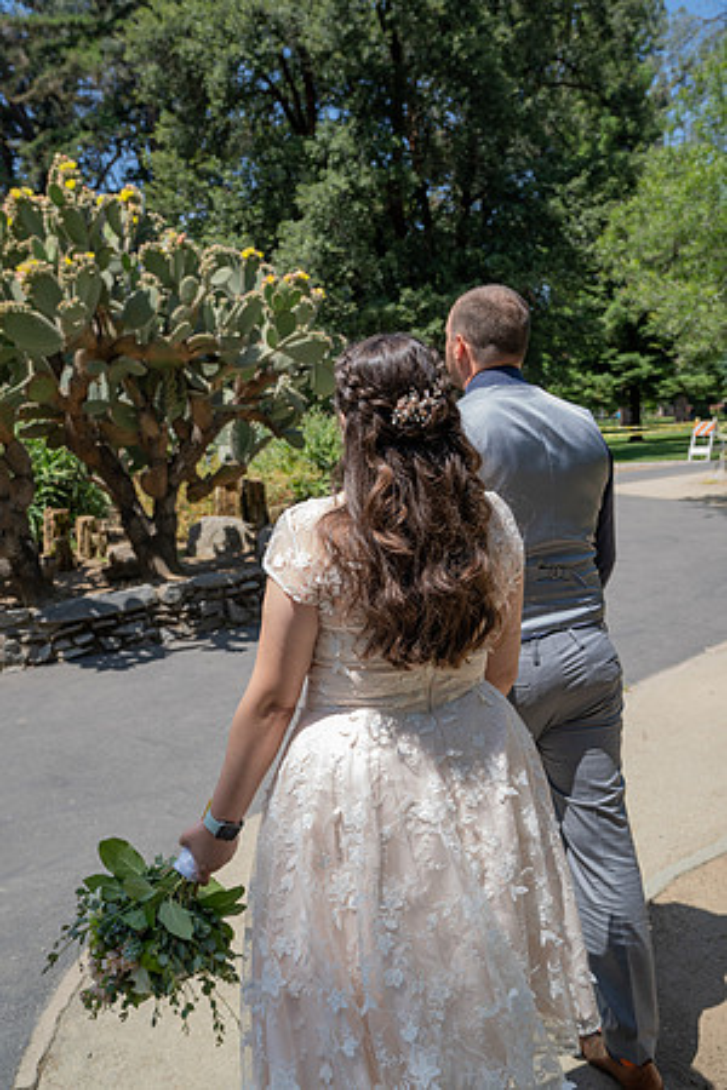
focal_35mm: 31
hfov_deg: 42.3
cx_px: 364
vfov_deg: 60.3
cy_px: 545
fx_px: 939
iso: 250
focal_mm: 31
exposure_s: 1/320
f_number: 5.6
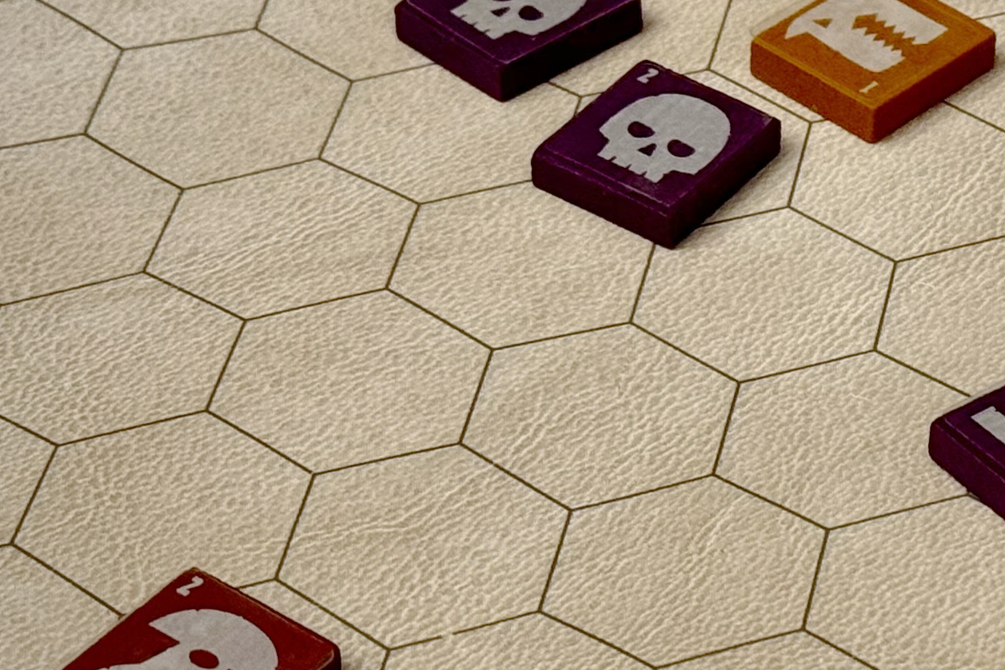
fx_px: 3266
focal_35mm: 117
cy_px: 379
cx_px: 1163
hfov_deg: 16.8
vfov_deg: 11.7
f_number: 1.8
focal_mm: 6.8
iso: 250
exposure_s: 1/60
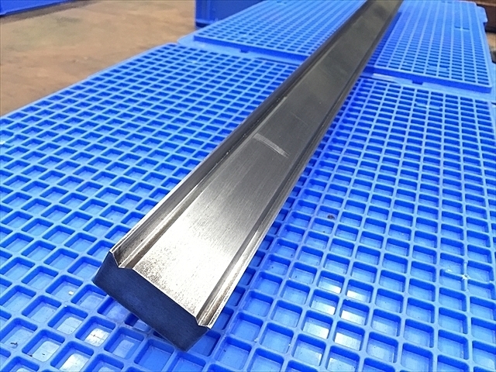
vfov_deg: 48.2
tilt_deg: -34.2
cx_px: 248
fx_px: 416
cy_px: 186
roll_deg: -3.0
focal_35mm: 29
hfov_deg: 61.7
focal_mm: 4.15
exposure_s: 1/30
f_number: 2.2
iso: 200
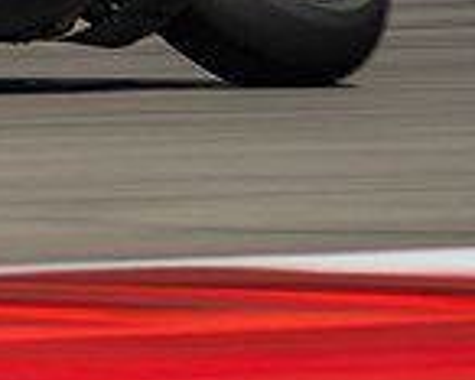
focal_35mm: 2232
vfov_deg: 0.7
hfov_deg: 0.9
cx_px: -426
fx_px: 31399
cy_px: -239
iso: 160
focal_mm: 400
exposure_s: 1/60
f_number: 16
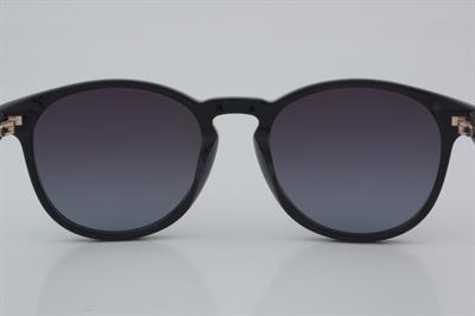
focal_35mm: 82
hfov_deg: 24.6
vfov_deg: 16.5
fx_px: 1088
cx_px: 238
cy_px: 158
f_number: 32
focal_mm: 55
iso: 100
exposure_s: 1/4
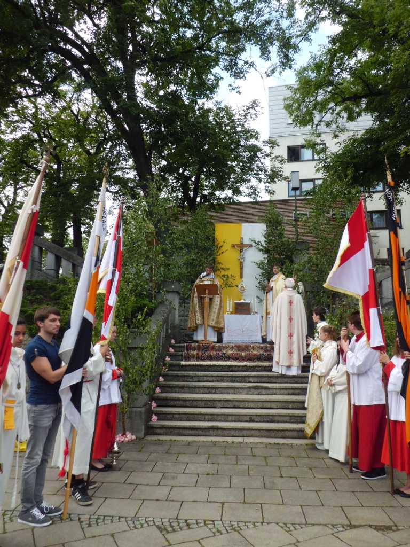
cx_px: 205
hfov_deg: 53.1
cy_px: 274
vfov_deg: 67.3
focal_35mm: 26
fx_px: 411
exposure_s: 1/60
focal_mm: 4.7
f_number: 7.9
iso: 100
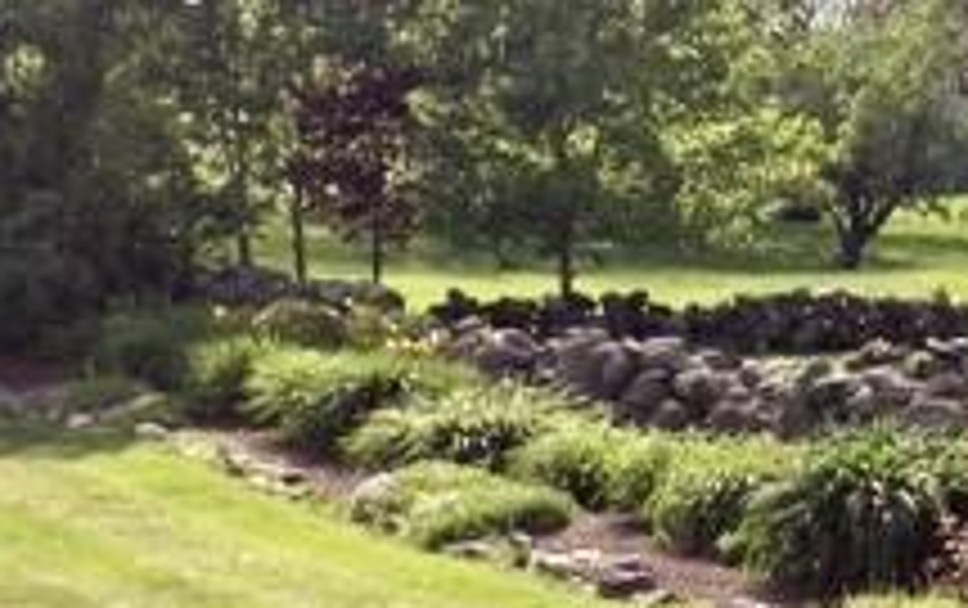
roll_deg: -1.4
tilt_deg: -6.0
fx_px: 2747
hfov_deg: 18.3
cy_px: 572
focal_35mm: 104
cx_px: 1324
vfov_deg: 12.5
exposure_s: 1/713
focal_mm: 4.12
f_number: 2.4
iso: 50
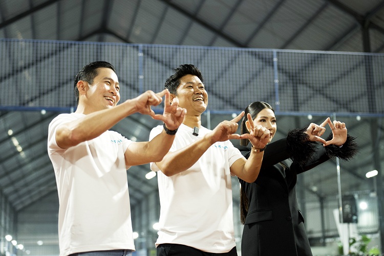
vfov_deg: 23.0
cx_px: 192
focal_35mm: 59
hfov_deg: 33.9
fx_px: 629
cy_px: 128
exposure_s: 1/250
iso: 2000
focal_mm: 59
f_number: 2.5
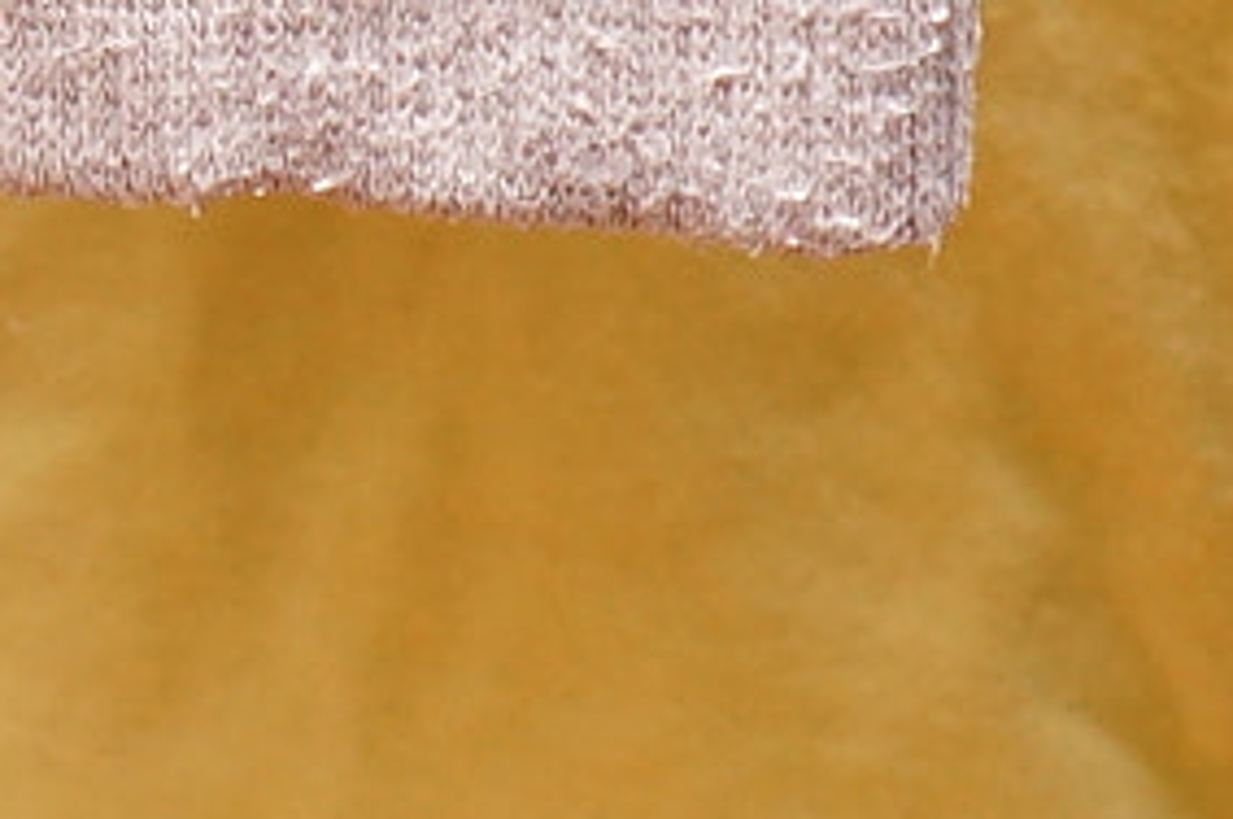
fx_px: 17071
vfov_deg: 2.7
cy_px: -730
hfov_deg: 4.1
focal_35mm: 499
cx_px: -1756
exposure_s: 1/80
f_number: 5
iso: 400
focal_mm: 46
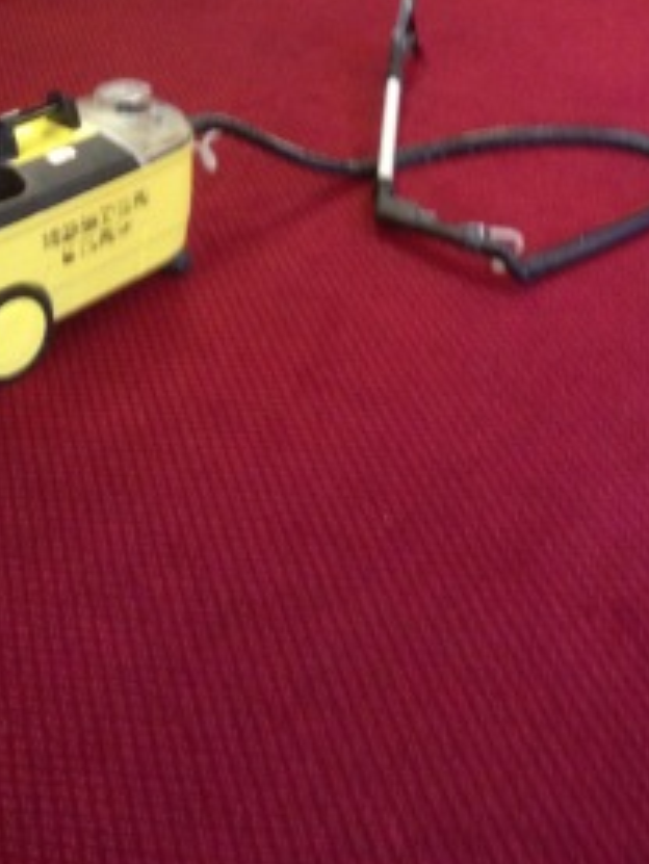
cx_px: 362
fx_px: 1524
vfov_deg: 30.2
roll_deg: +0.9
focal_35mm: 61
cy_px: 72
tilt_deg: -21.9
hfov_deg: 24.0
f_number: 2.4
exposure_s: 1/20
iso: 400
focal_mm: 4.12
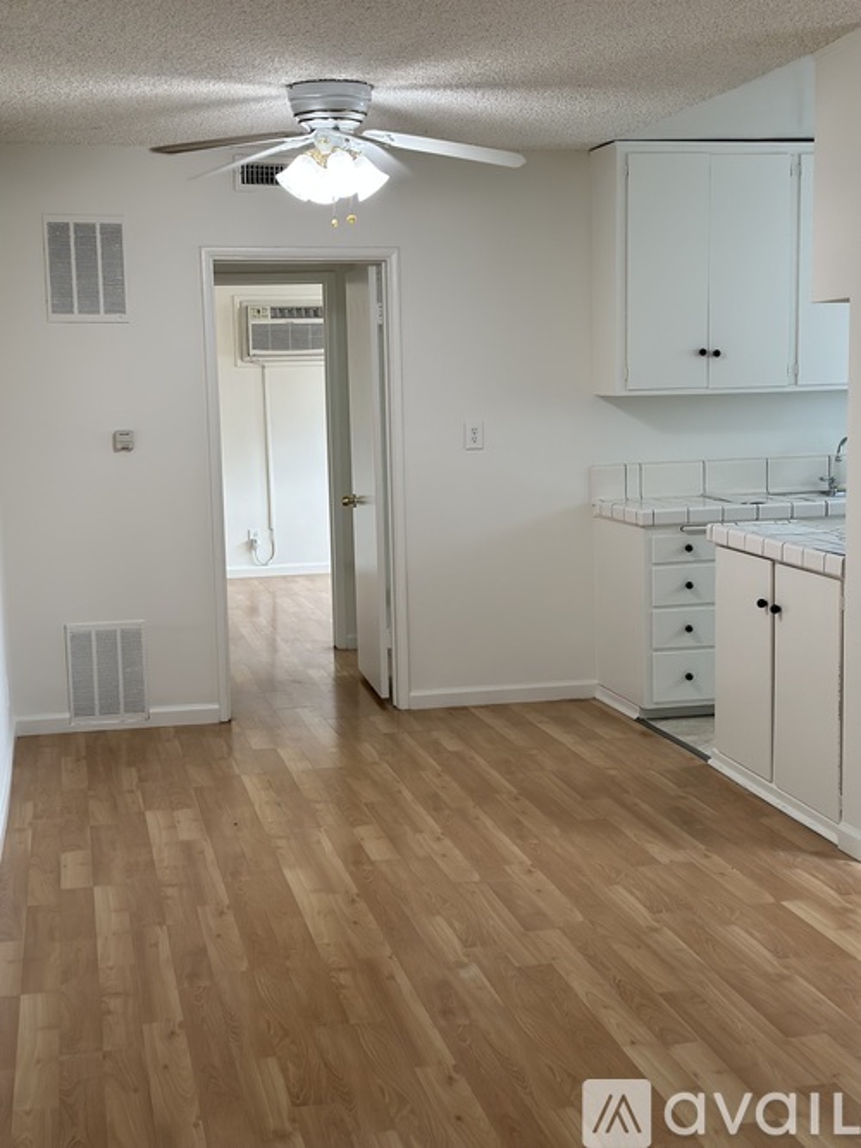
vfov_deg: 39.7
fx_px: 1592
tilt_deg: -7.3
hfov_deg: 30.3
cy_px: 574
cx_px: 430
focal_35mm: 48
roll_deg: +0.9
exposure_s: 1/120
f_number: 1.78
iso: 125
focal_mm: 6.86
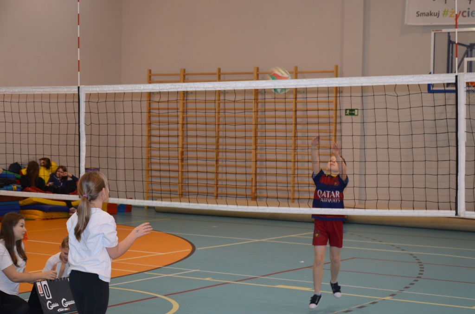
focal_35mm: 75
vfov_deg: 18.1
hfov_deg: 27.0
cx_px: 238
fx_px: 987
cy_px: 157
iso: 800
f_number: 5
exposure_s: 1/60
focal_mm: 50
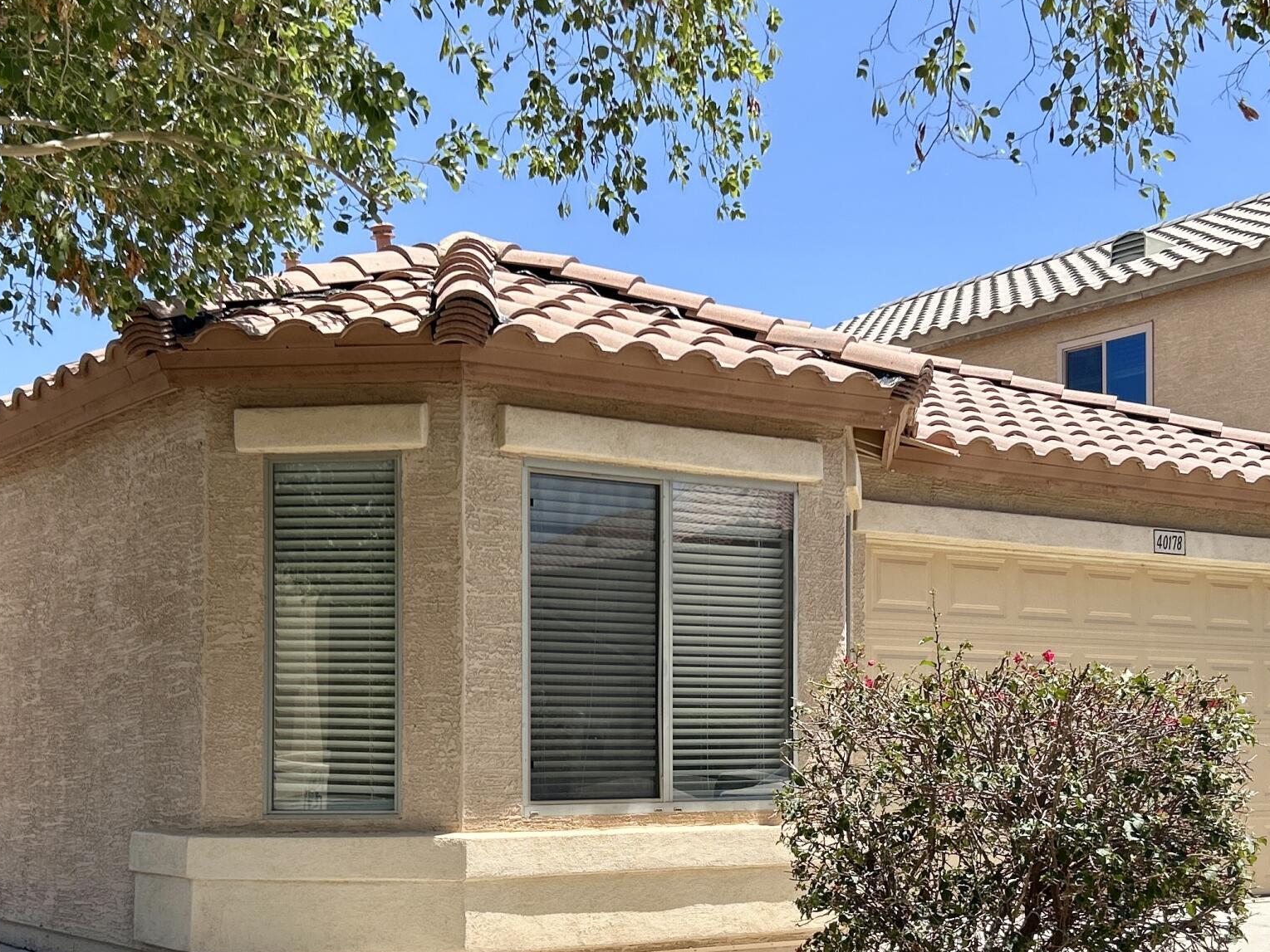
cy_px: 684
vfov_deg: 28.2
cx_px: 610
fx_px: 1871
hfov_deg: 37.5
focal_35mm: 51
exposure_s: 1/3257
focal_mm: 5.7
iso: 50
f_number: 1.5
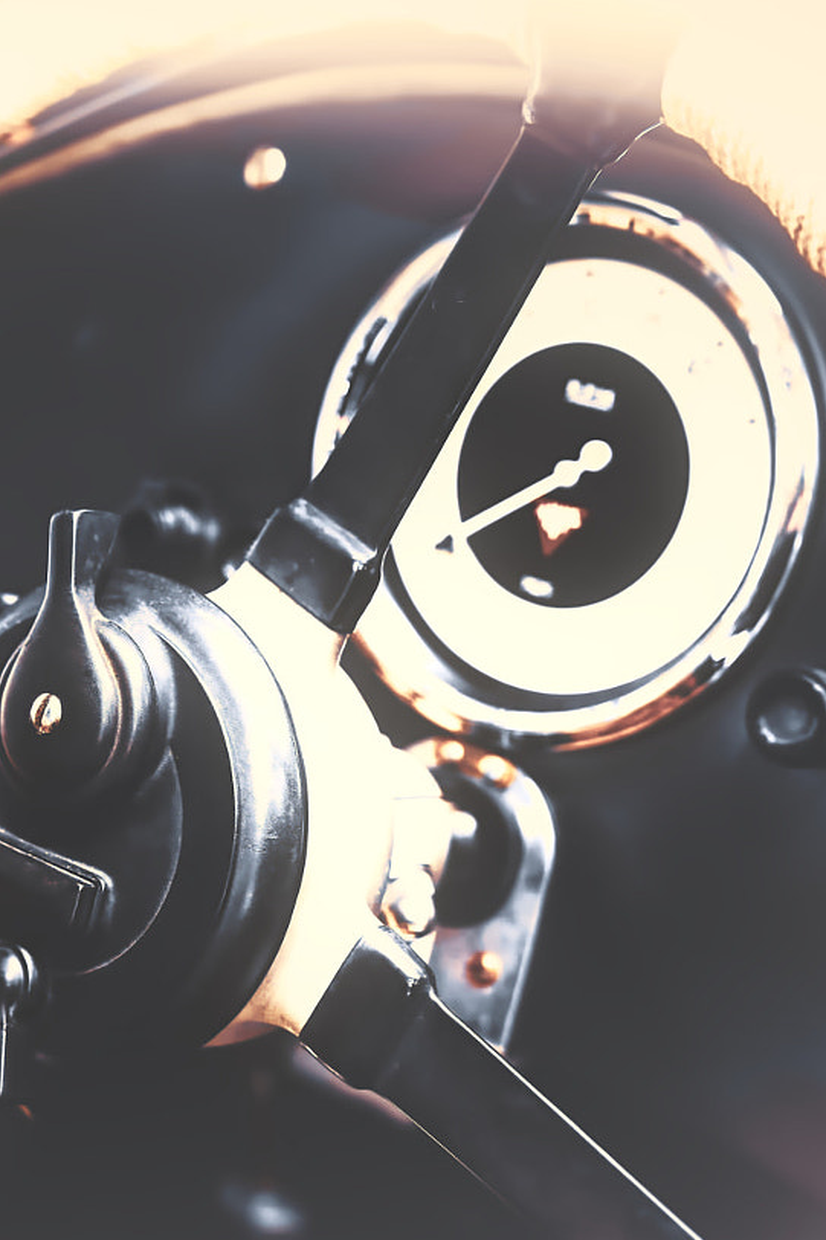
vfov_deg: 29.2
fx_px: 2376
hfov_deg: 19.3
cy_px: 726
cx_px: 47
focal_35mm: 69
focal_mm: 35
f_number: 2.8
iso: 1250
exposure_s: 1/40
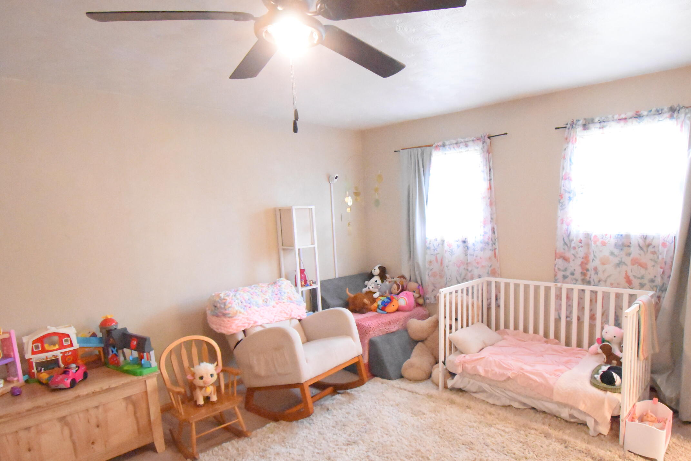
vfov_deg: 59.2
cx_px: 396
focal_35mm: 21
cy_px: 268
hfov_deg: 80.7
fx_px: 403
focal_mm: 10
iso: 12800
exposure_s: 1/125
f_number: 4.5
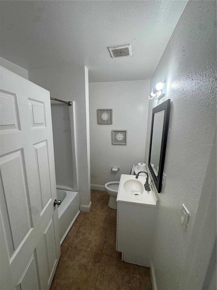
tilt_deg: -11.8
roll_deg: +0.5
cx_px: 108
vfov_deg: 102.1
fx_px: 117
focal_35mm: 14
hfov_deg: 85.7
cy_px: 145
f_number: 2.2
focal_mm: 2.22
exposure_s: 1/120
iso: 50
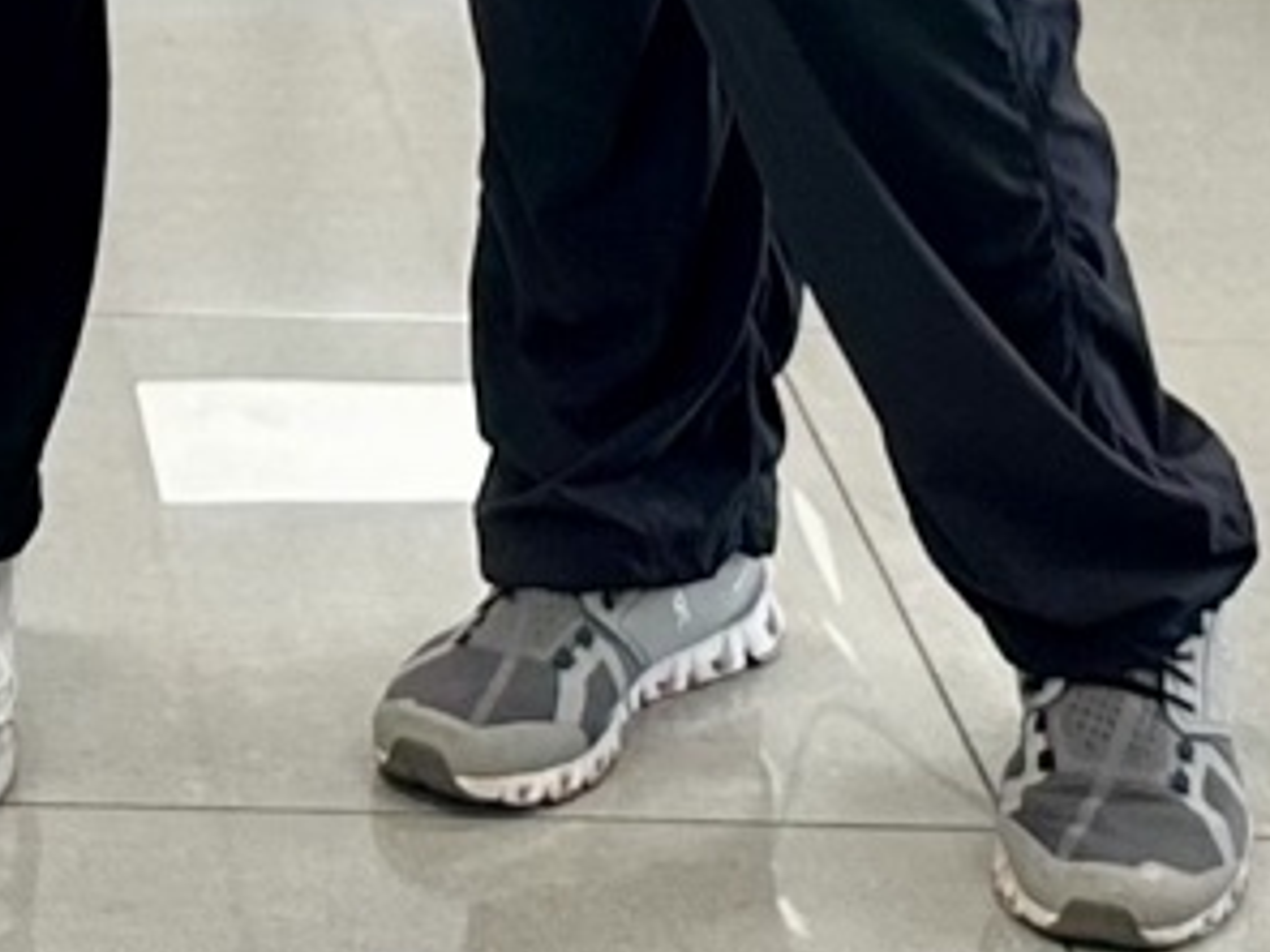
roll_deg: -0.4
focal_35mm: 146
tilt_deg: -6.8
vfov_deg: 9.3
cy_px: -1134
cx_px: -511
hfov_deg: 12.9
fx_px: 5356
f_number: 1.78
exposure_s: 1/120
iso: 100
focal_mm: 6.86
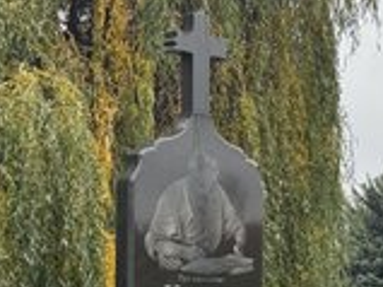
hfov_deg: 15.9
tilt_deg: +1.9
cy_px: 282
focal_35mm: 121
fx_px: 1338
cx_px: 395
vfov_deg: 12.1
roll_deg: -0.3
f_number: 1.78
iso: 64
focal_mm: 6.76
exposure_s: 1/812
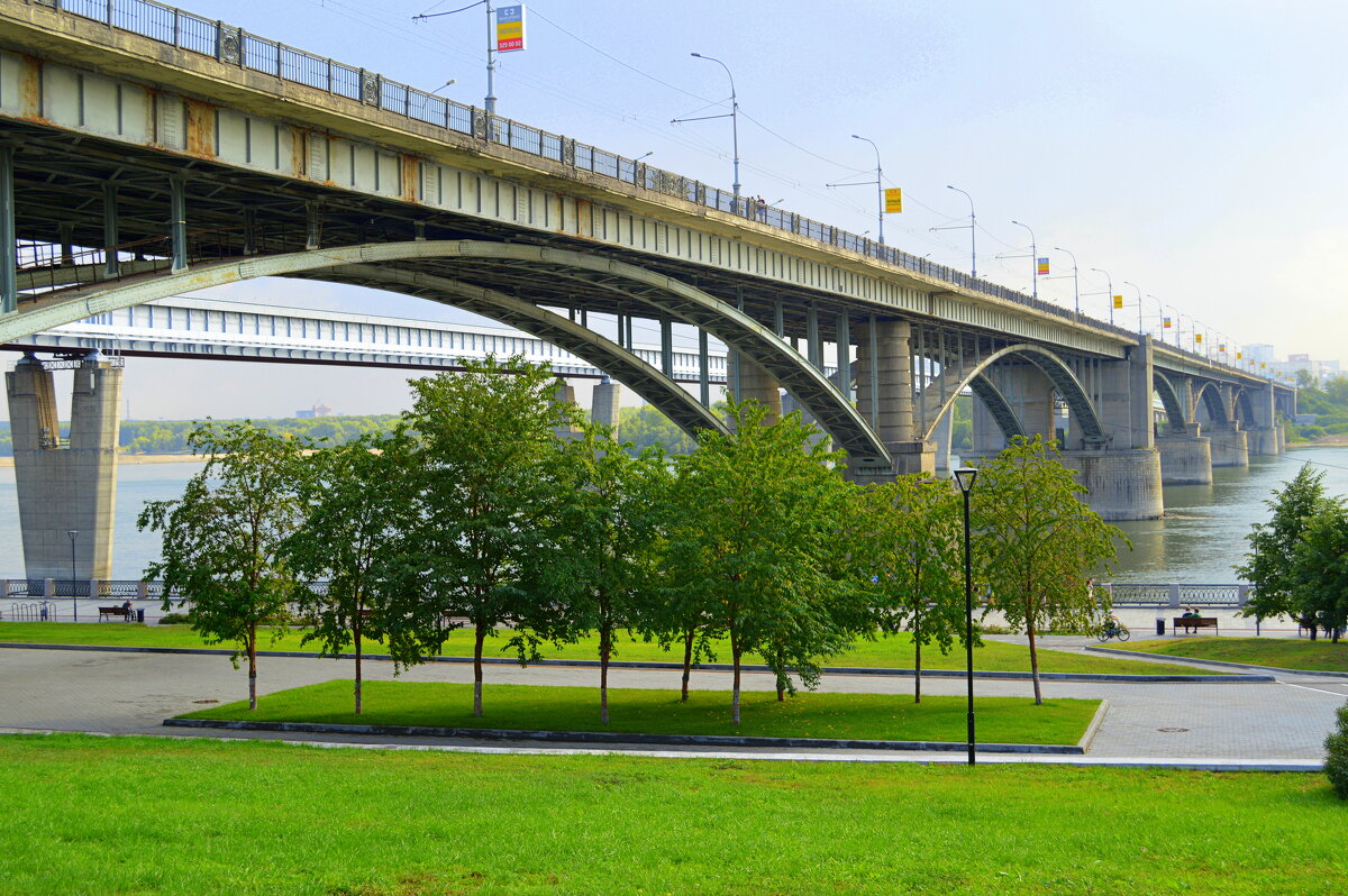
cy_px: 448
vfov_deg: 30.8
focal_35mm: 44
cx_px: 674
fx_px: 1627
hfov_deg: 45.0
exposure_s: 1/125
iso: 140
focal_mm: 29
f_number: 5.6
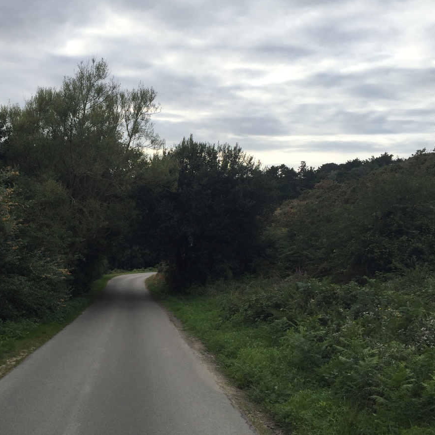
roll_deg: -1.8
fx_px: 498
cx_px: 141
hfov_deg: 46.4
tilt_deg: -1.3
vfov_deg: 47.2
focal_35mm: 35
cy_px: 213
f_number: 2.2
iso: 32
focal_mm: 4.15
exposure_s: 1/824
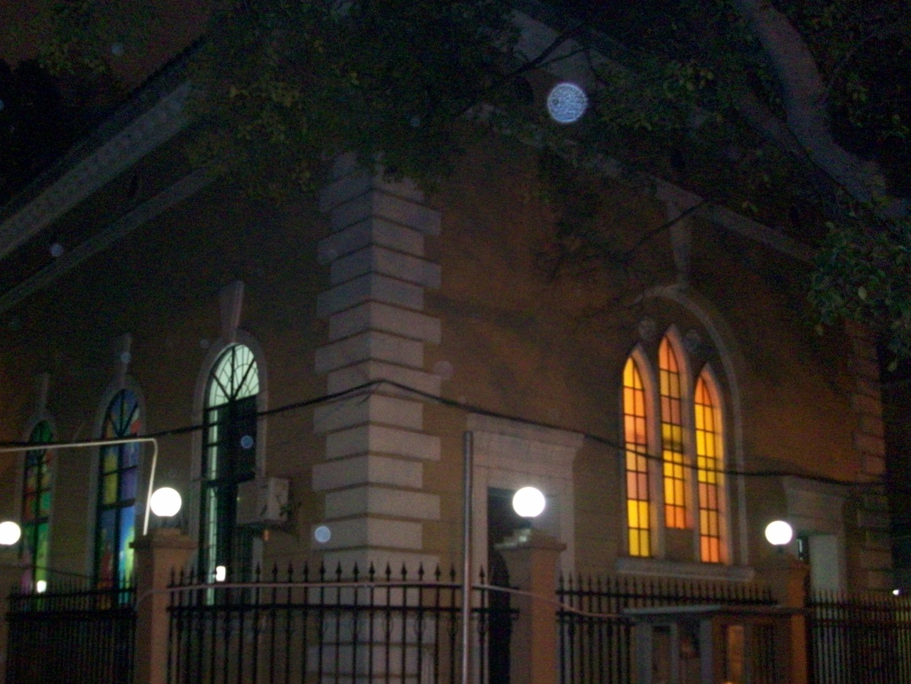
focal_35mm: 41
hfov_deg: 45.6
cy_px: 375
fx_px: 1079
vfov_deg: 35.1
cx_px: 376
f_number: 2.8
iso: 320
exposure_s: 1/15
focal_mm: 5.7
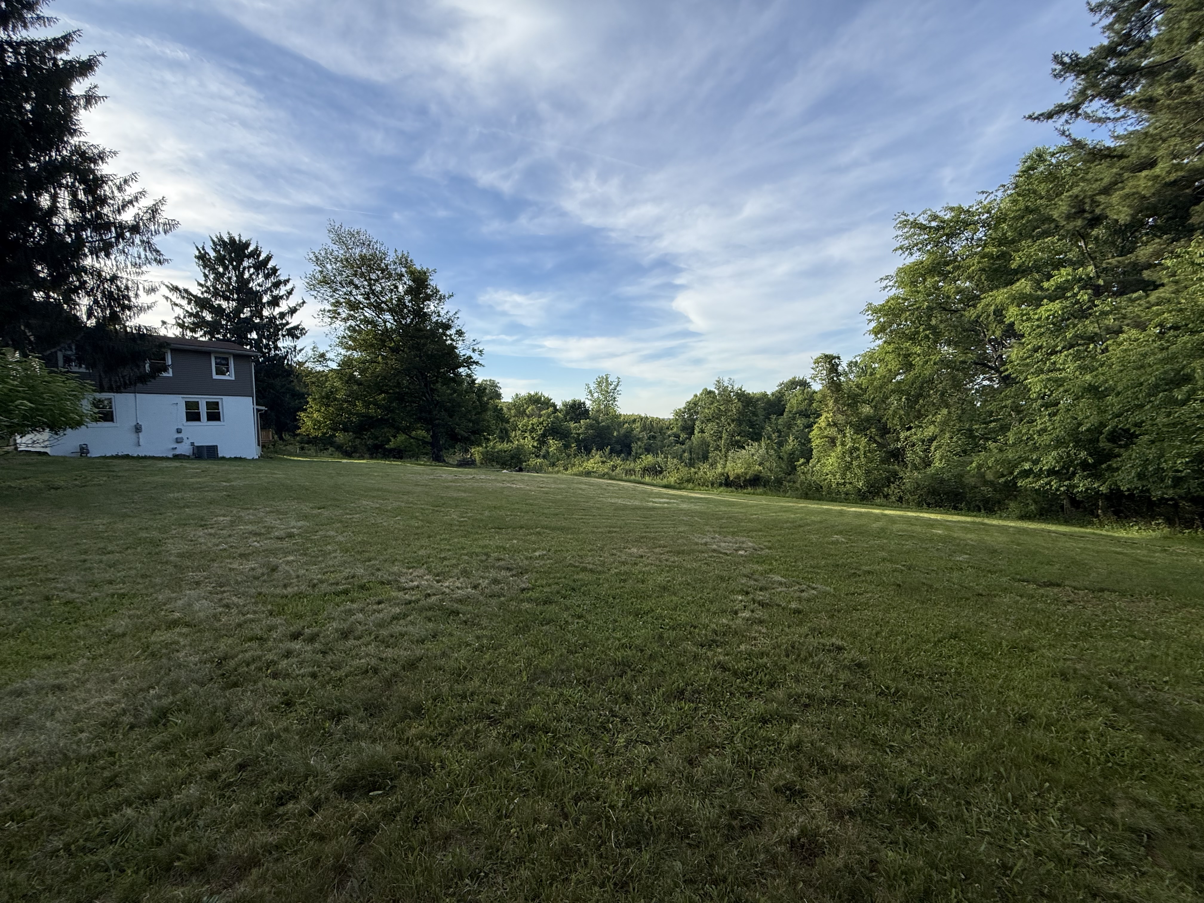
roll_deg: +2.6
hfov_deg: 102.1
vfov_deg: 85.7
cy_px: 452
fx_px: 487
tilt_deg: -2.7
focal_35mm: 14
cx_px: 602
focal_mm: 2.22
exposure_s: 1/1105
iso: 50
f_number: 2.2
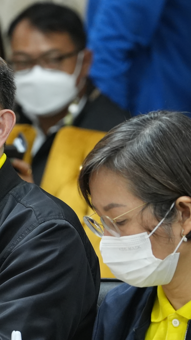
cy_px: 272
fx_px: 5203
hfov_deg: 2.1
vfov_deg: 3.7
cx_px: 21
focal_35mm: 578
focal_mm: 200
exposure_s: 1/40
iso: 3200
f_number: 5.6
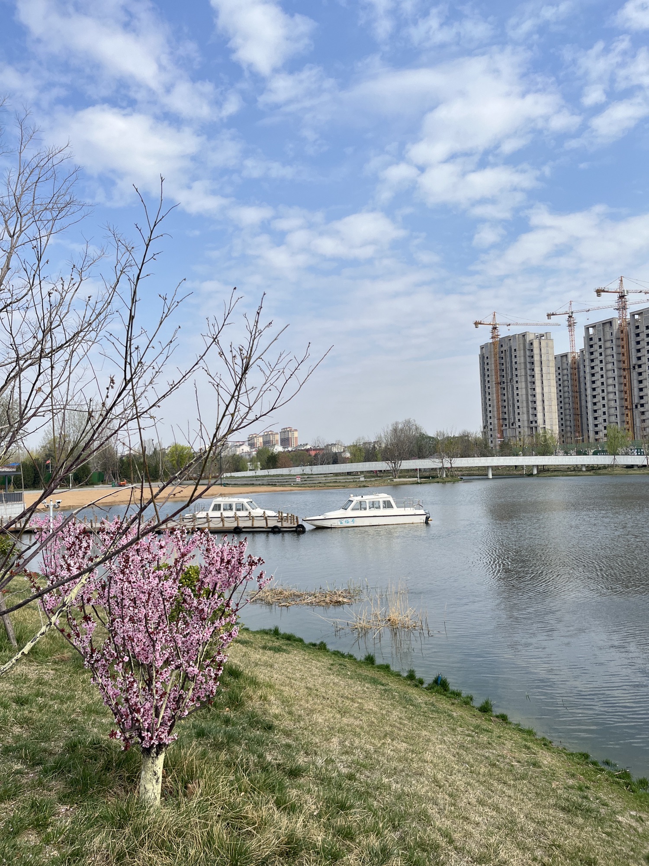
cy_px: 433
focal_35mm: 26
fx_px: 650
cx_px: 324
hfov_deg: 53.1
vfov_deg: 67.3
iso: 50
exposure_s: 1/4310
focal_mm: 5.1
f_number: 1.6
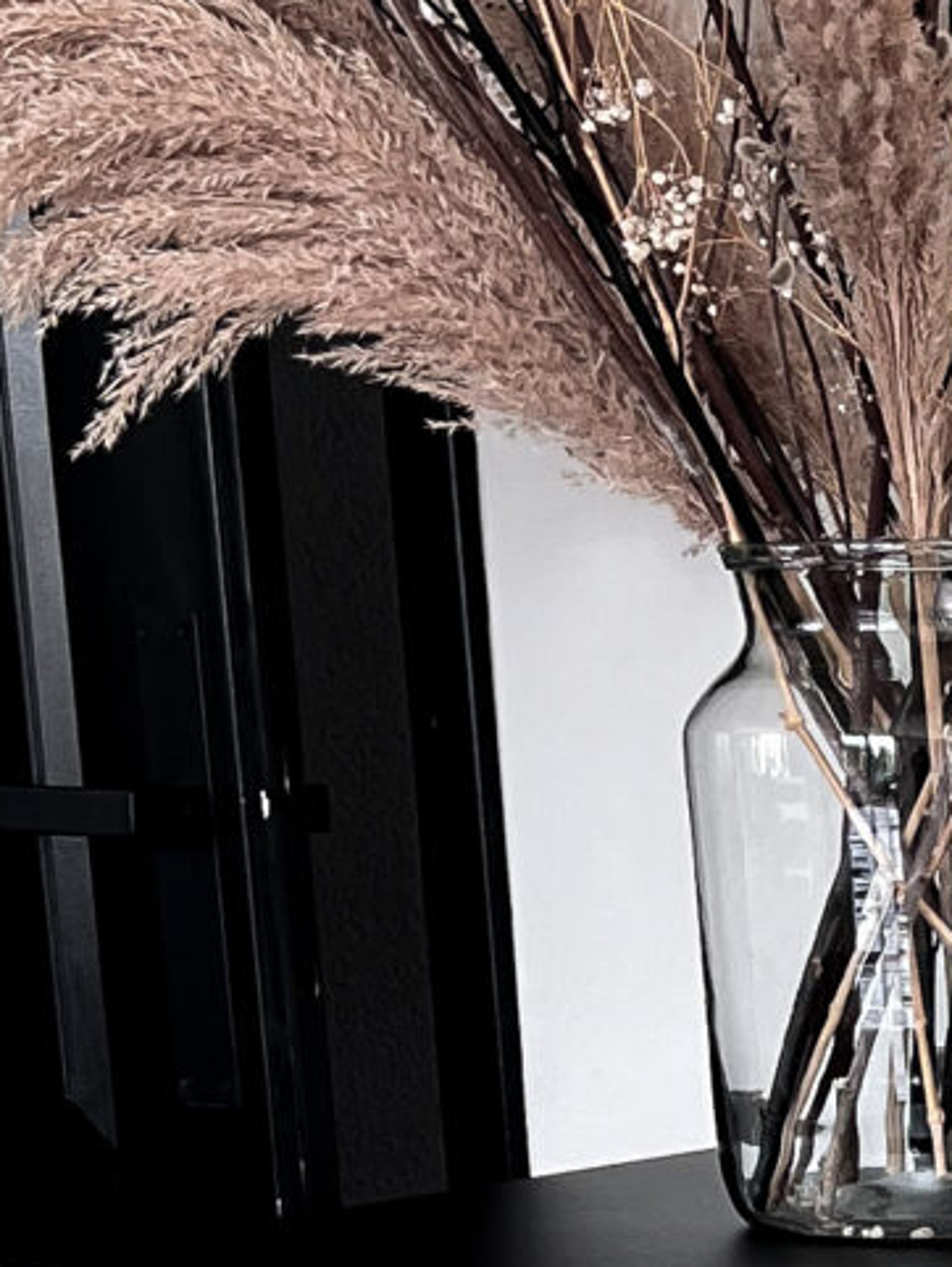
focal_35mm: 138
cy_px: 1803
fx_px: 5056
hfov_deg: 10.2
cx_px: 1702
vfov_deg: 13.6
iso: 100
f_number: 1.5
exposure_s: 1/120
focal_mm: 5.7
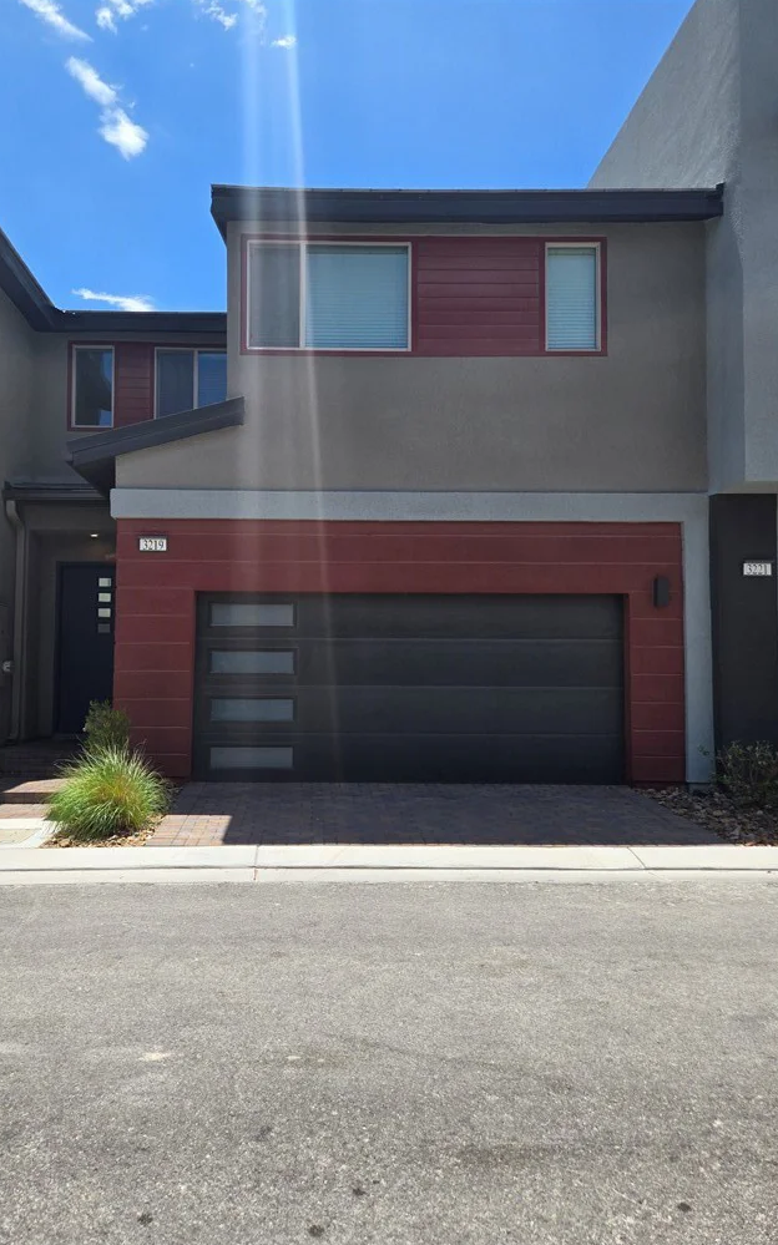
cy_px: 631
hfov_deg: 48.9
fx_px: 848
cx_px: 309
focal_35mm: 25
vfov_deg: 72.6
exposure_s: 1/1521
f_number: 1.8
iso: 25
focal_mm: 5.4
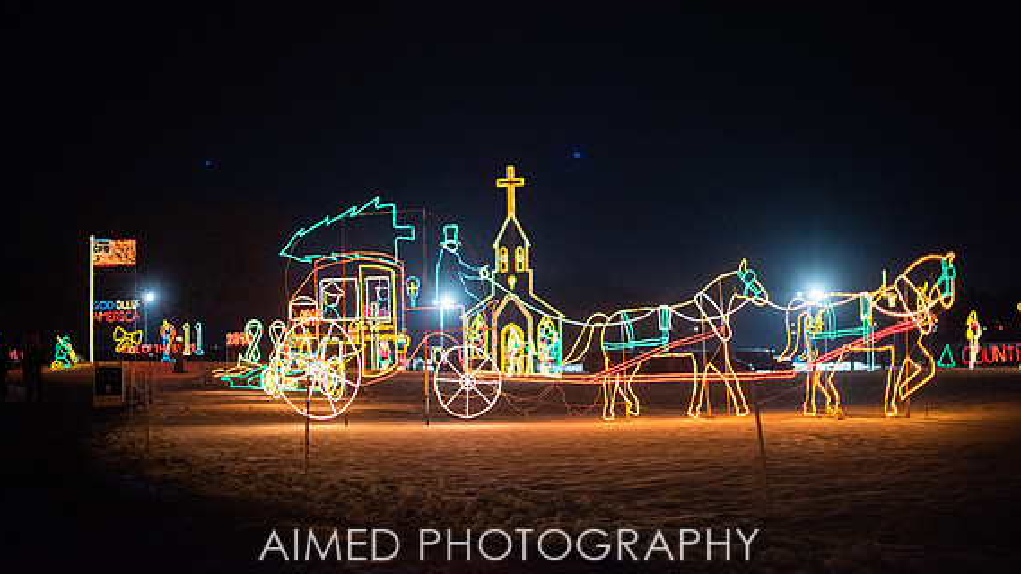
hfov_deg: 38.5
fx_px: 1462
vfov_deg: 22.2
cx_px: 511
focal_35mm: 54
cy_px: 232
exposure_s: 1/250
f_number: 1.4
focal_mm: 50
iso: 2500
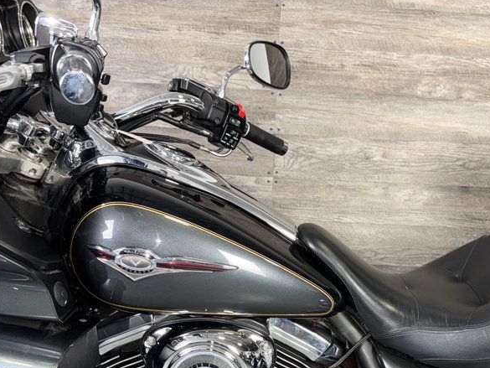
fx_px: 595
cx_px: 298
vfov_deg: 32.9
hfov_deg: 44.5
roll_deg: -2.3
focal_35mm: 42
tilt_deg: -5.5
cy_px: 319
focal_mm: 6.76
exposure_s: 1/18
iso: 64
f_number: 1.78
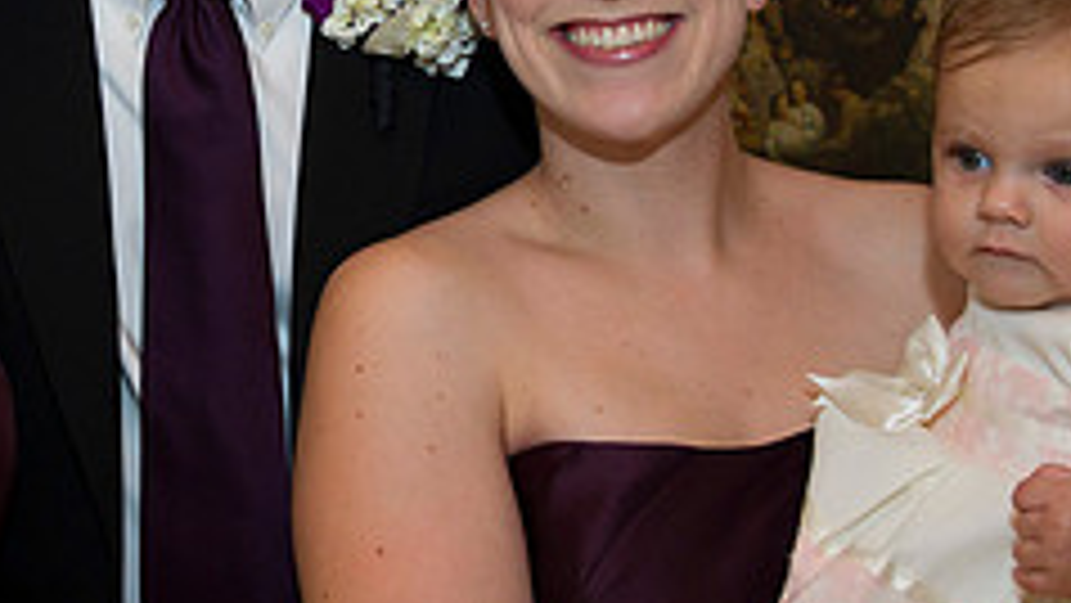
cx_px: 252
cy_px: 99
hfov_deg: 28.1
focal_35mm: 74
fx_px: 2102
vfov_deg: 16.2
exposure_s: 1/100
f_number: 4
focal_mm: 29
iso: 1250
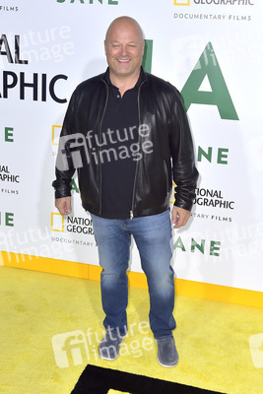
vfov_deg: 43.6
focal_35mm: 45
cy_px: 197
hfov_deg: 29.9
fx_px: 493
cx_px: 132
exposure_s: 1/320
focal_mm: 45
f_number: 6.3
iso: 500
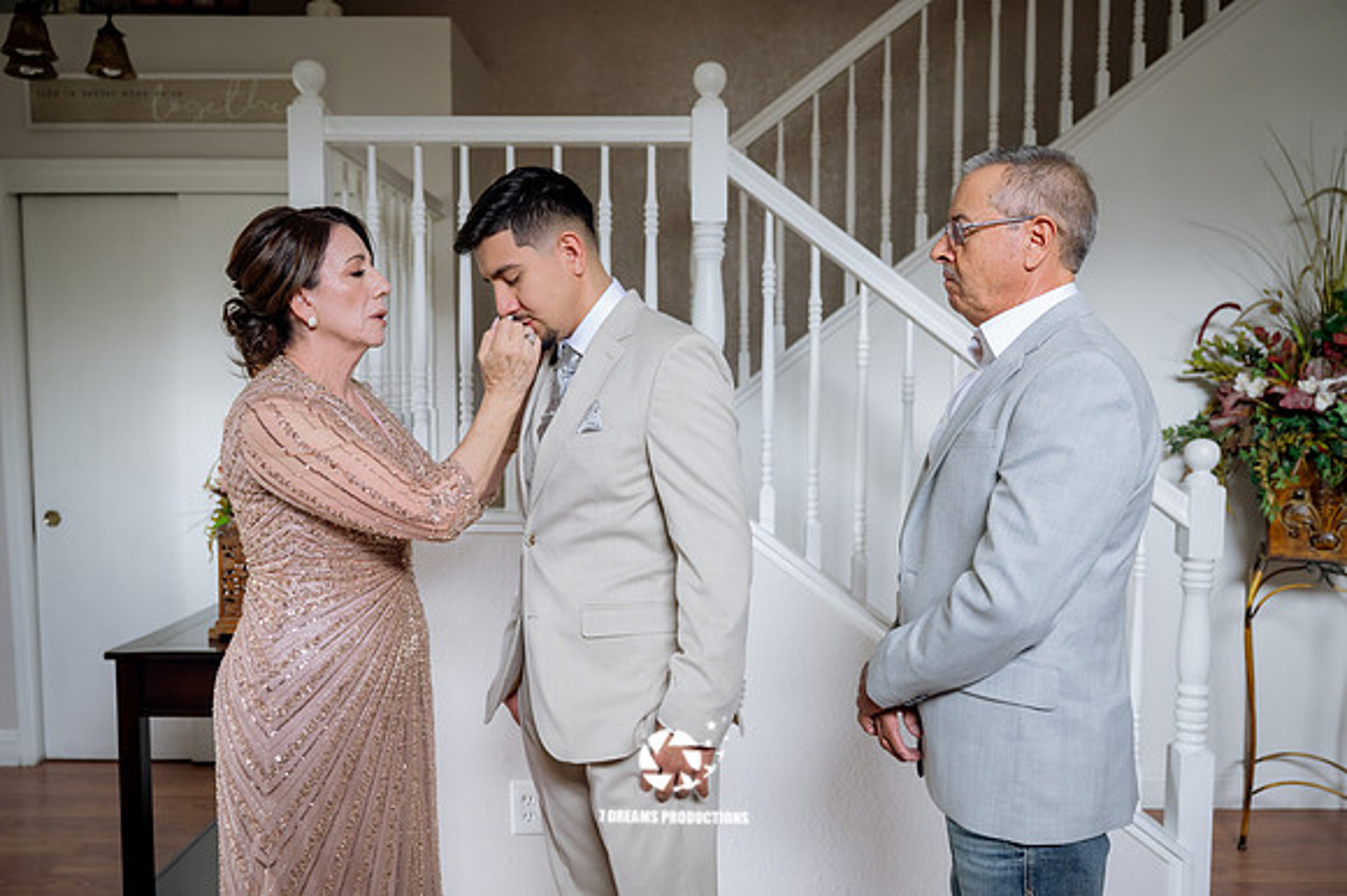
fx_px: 1141
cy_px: 448
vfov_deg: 42.9
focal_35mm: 30
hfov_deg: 61.1
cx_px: 674
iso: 800
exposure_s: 1/100
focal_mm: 30.5
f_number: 3.2
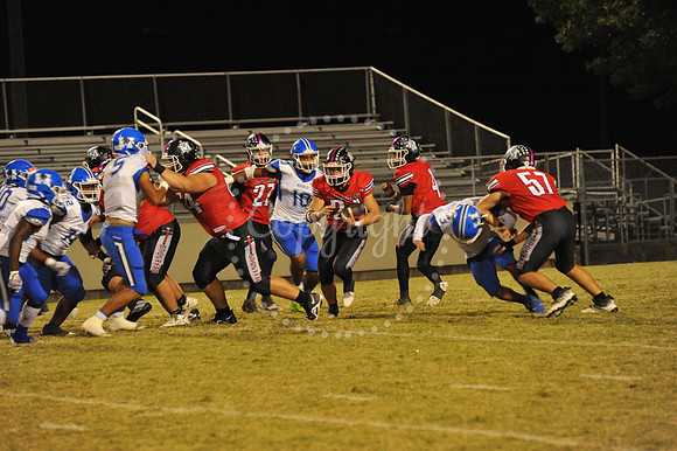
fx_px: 3759
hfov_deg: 10.3
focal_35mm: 200
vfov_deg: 6.9
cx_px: 338
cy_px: 226
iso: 5000
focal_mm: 200
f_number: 5.6
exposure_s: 1/200
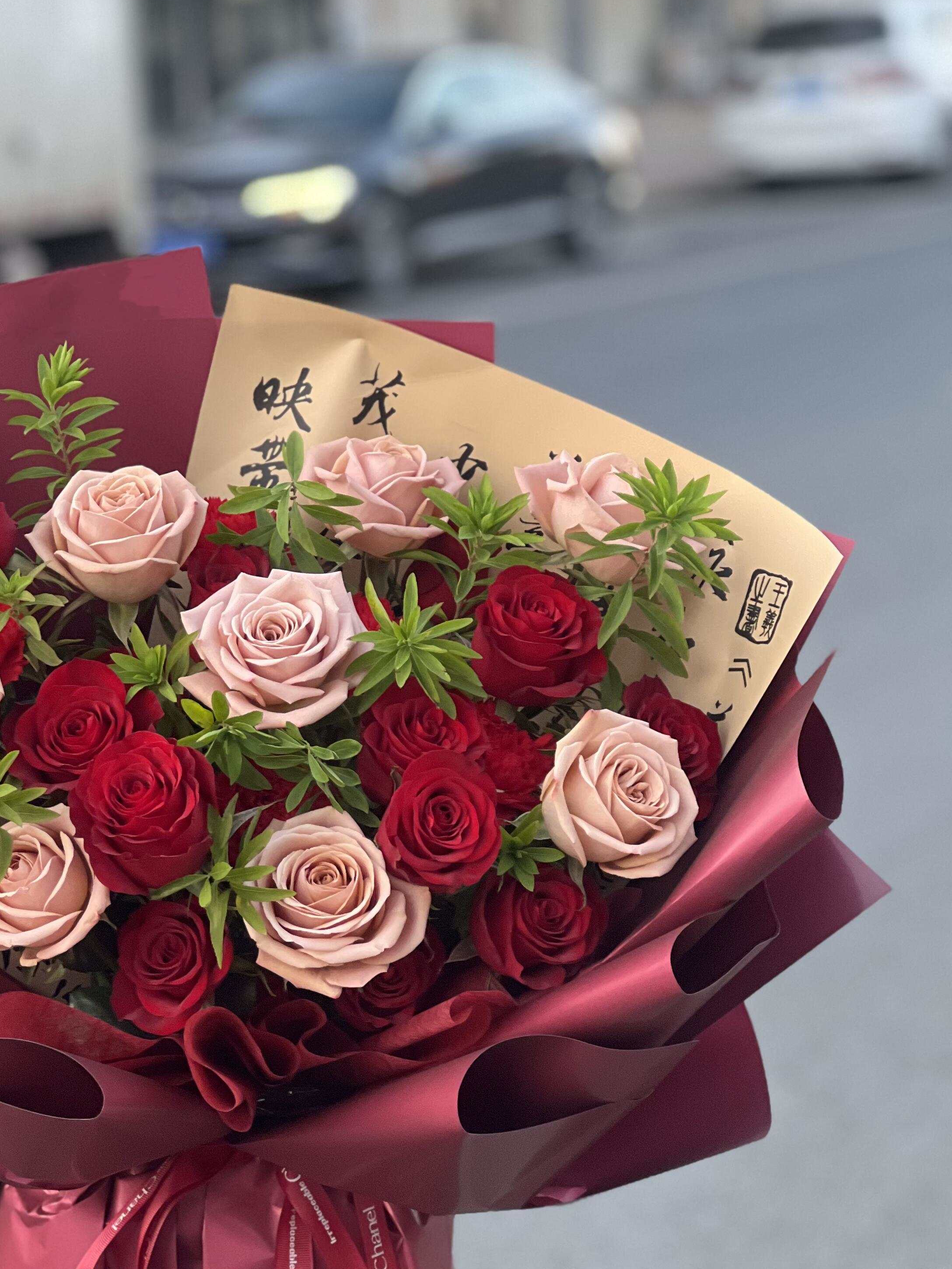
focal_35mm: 107
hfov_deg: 13.8
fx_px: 3924
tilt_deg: -10.3
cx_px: 332
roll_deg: +2.5
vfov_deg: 18.3
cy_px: 812
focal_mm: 9
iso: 200
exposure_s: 1/121
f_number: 2.8
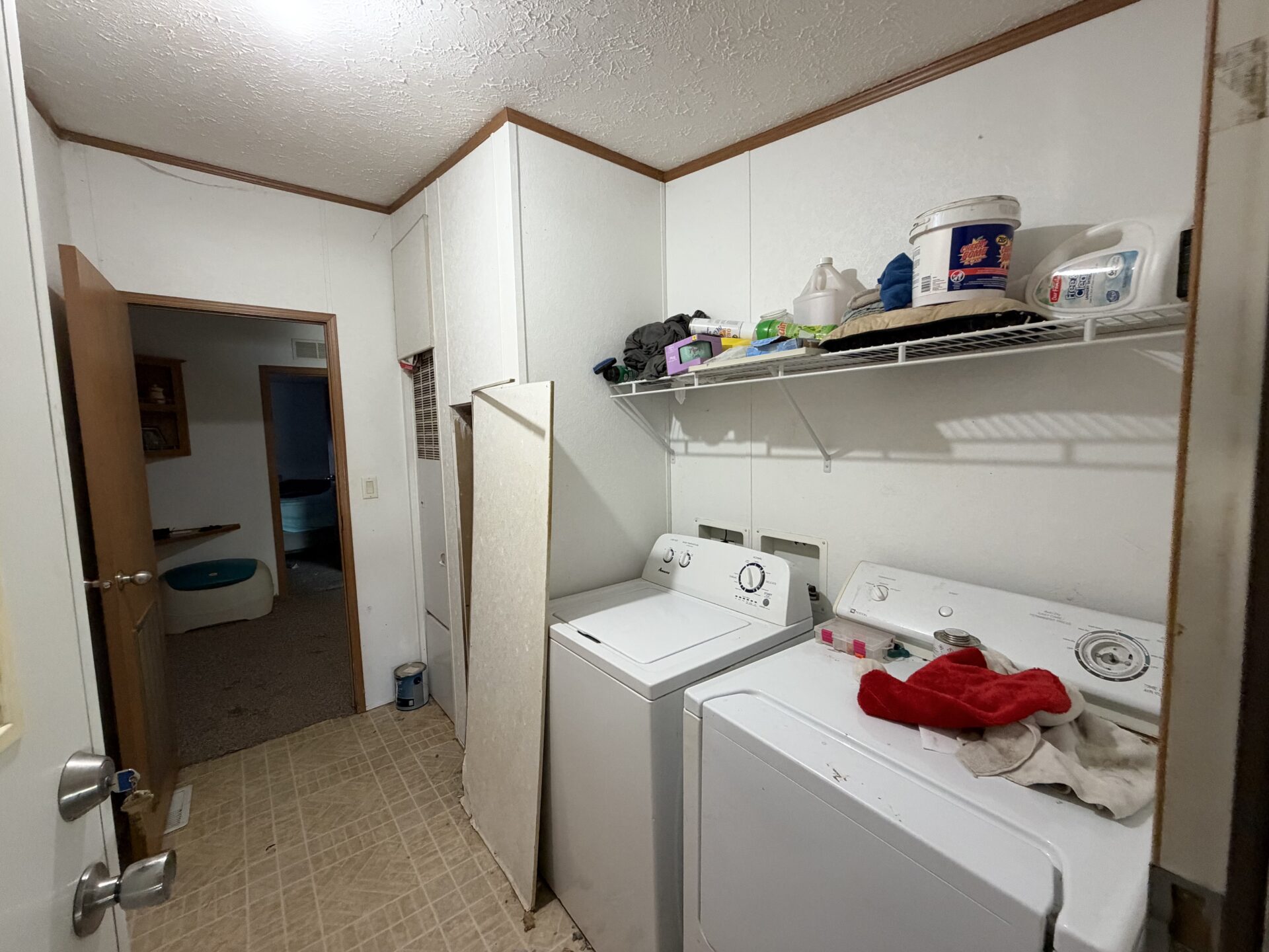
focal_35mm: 14
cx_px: 634
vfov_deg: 85.7
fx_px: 513
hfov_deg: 102.1
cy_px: 476
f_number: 2.2
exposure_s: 1/60
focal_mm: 2.22
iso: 400
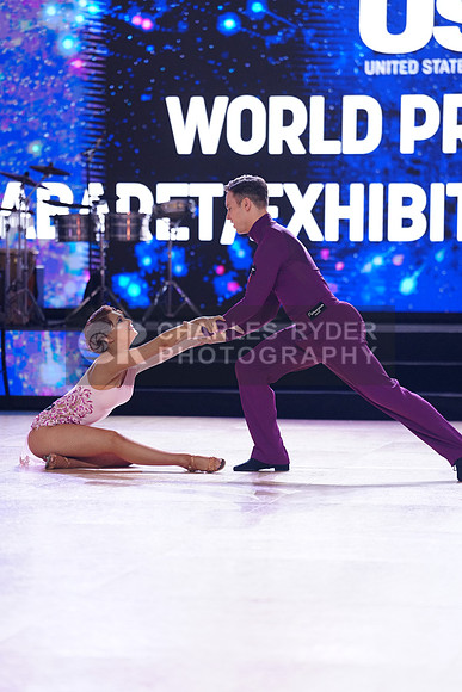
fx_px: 2597
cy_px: 346
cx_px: 231
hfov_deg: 10.2
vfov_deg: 15.2
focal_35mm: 135
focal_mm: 135
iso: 2000
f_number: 2.8
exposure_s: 1/400
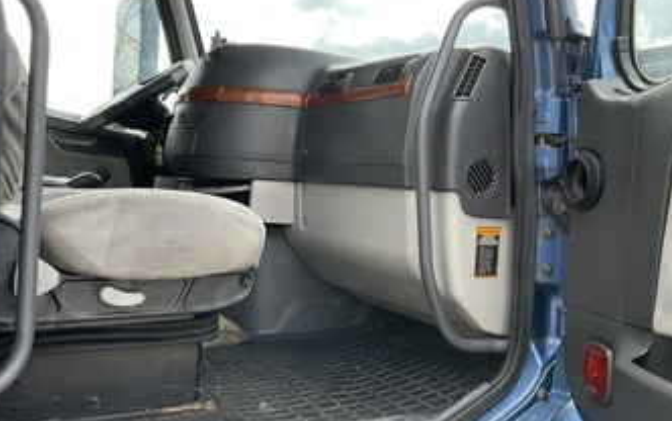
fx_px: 678
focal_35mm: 37
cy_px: 194
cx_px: 308
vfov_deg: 34.5
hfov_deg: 52.7
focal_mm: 3
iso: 25
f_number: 1.8
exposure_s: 1/238
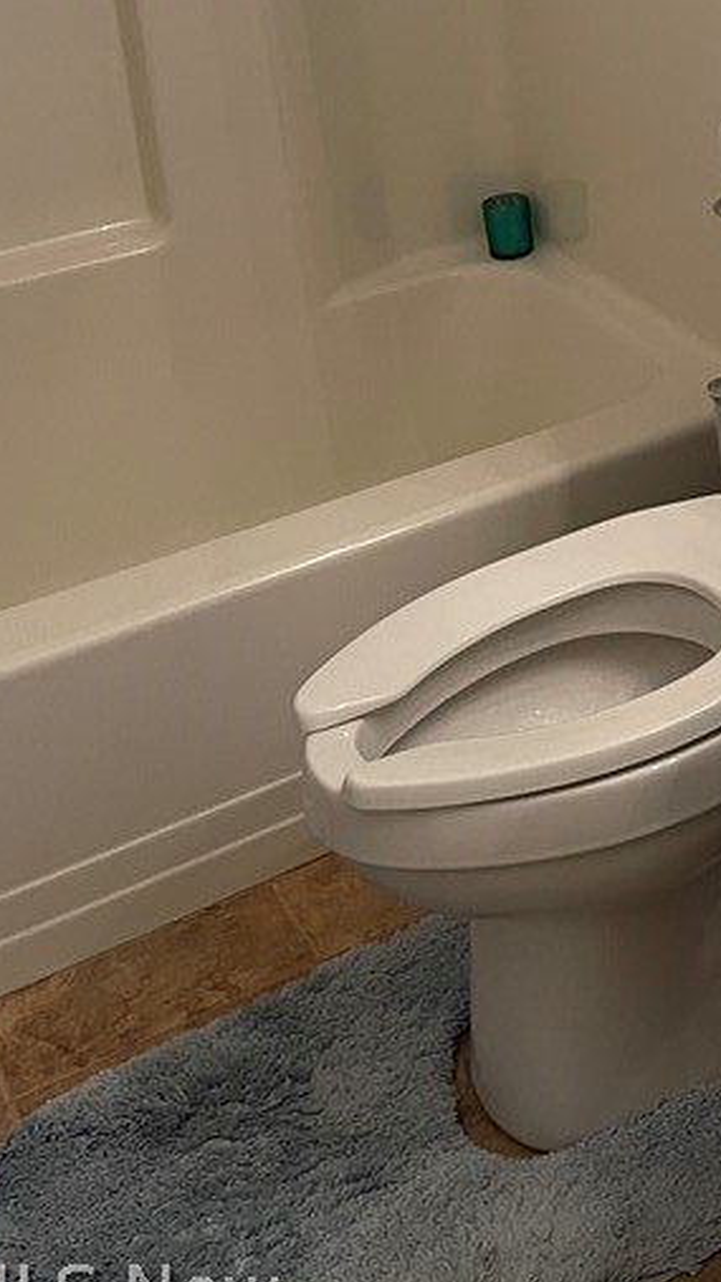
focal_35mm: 55
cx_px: 903
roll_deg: +2.2
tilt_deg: -16.8
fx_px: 1870
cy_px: 56
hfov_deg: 20.2
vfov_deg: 35.0
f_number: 1.6
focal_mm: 5.1
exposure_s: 1/60
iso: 100
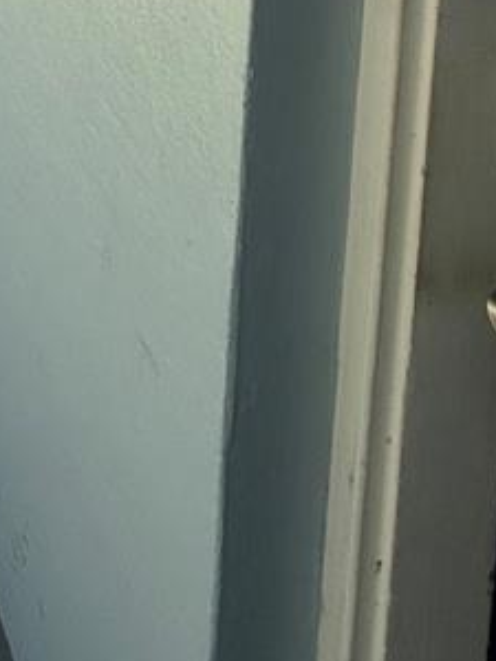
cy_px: -328
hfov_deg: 19.9
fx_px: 1070
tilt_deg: -6.8
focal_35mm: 56
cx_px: -373
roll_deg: +0.0
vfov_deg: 25.7
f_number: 2.2
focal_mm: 2.22
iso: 64
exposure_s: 1/1189
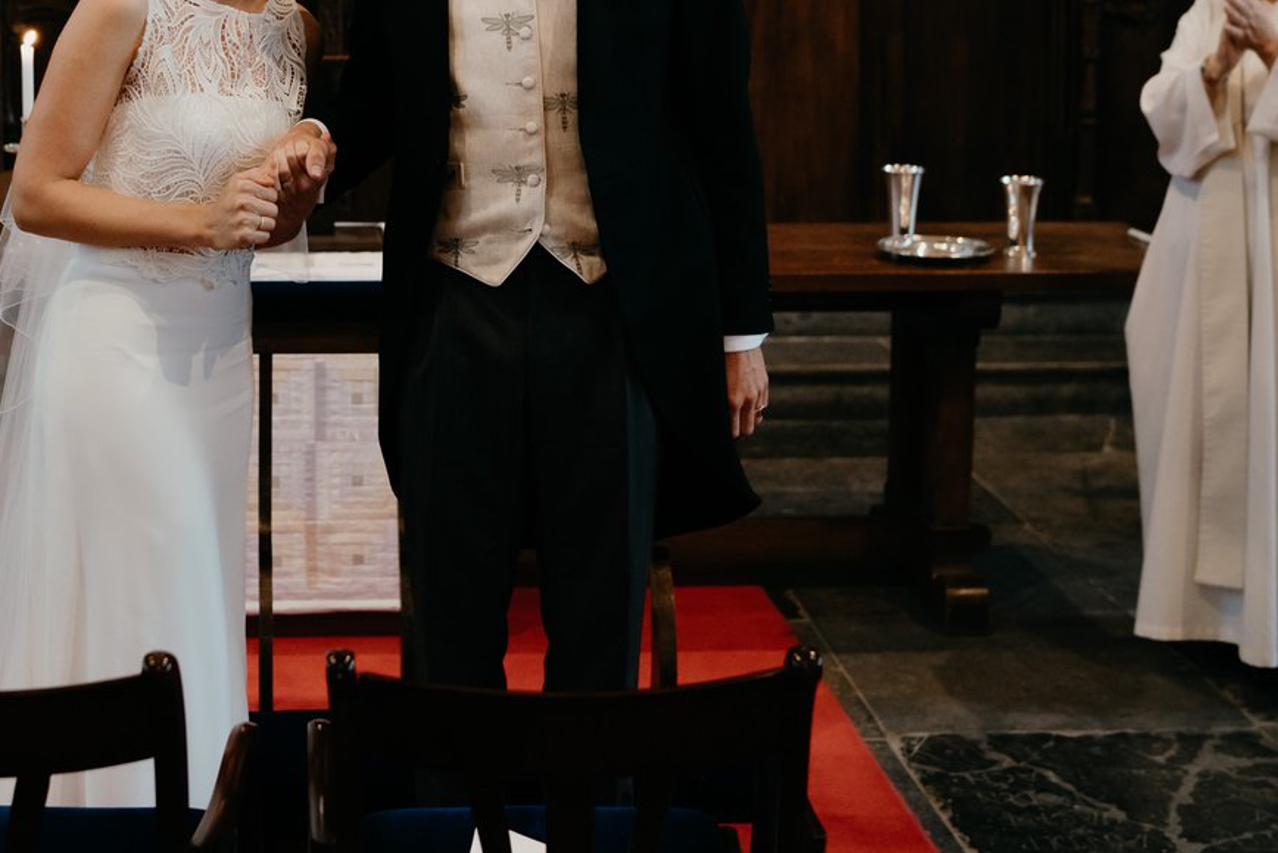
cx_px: 352
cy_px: 131
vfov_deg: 21.6
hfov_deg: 31.9
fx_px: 2201
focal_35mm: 62
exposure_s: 1/160
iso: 2000
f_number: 2.5
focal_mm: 35
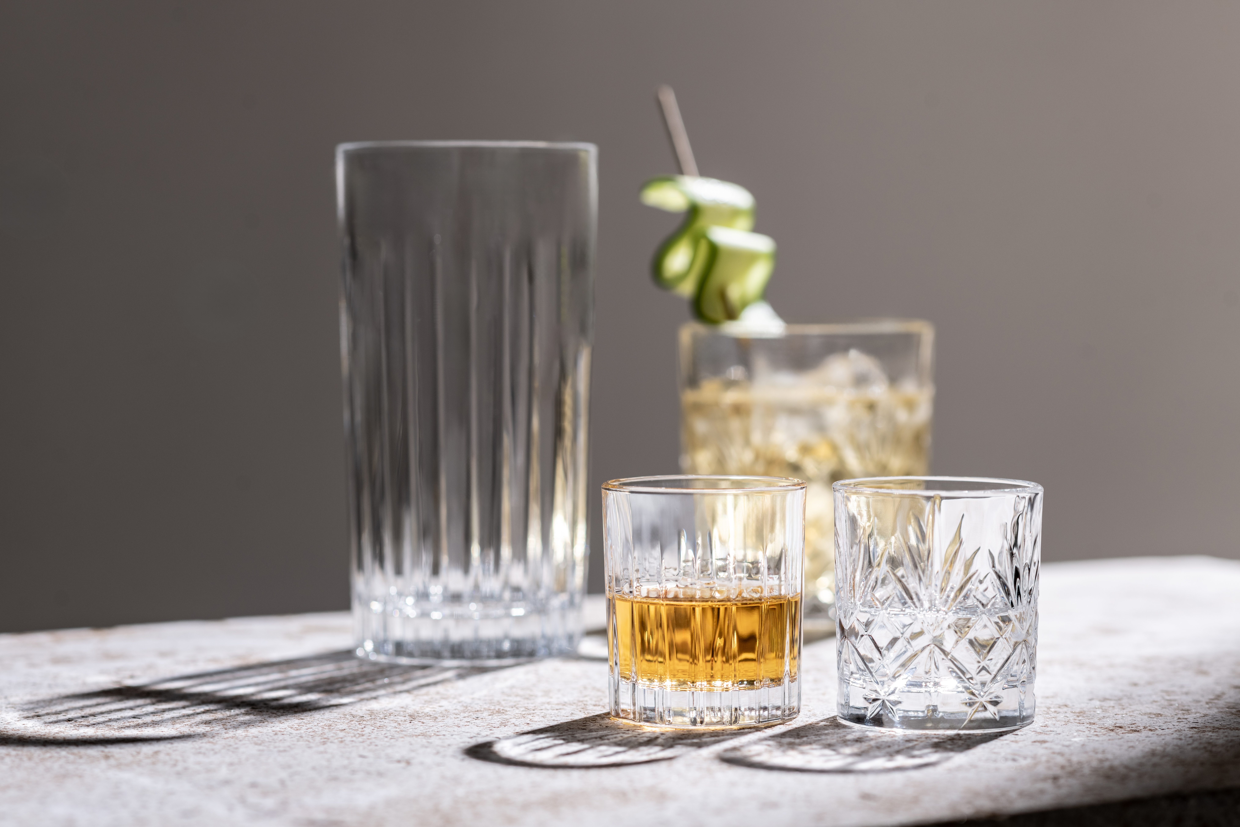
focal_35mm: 85
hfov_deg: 23.9
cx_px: 620
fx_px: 2928
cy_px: 414
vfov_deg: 16.1
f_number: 5.6
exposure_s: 1/160
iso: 125
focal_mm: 85
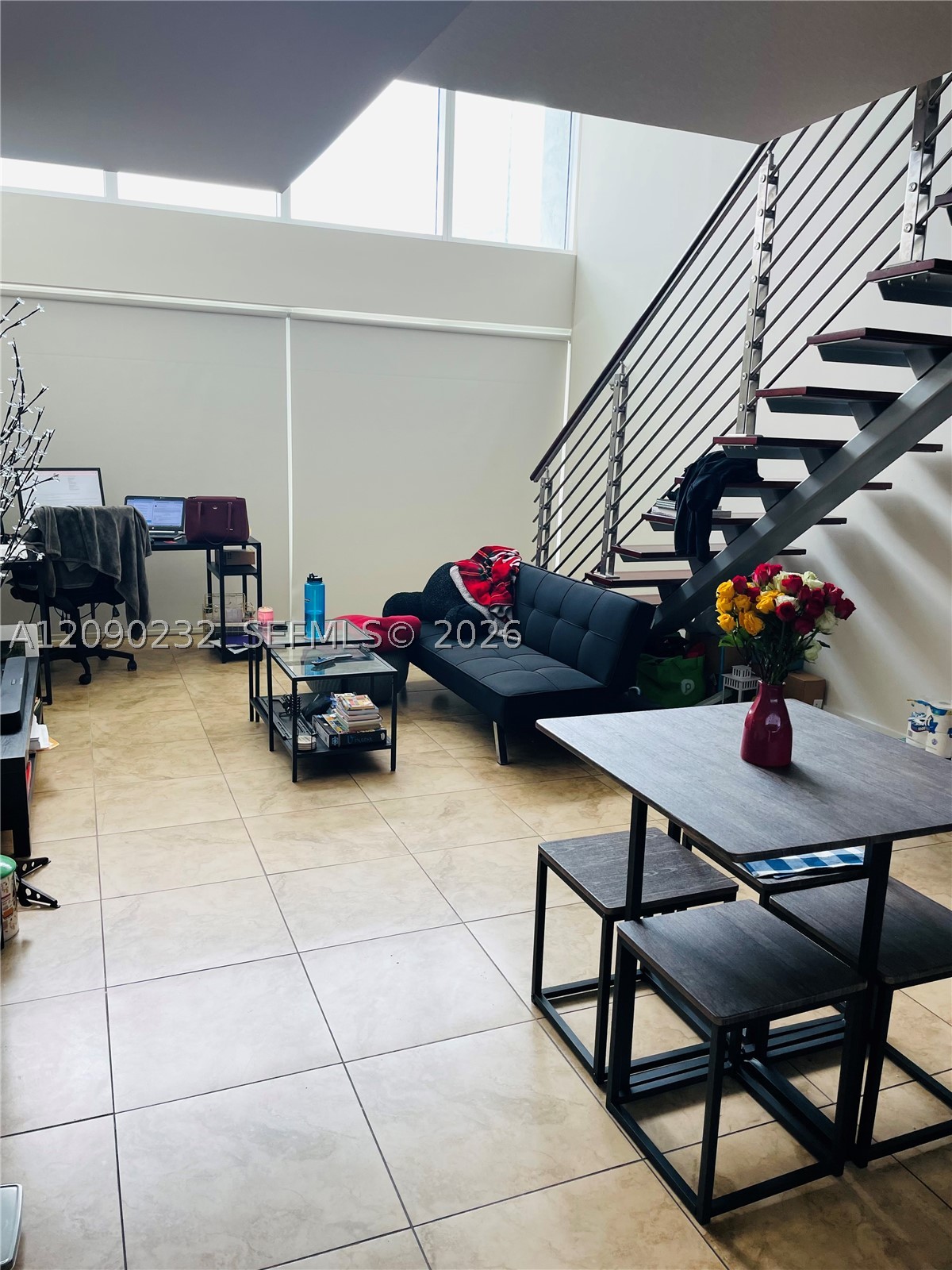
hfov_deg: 53.1
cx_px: 476
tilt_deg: -11.4
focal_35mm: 26
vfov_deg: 67.3
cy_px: 635
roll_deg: -1.6
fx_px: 953
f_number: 1.6
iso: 64
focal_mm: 4.2
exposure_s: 1/121
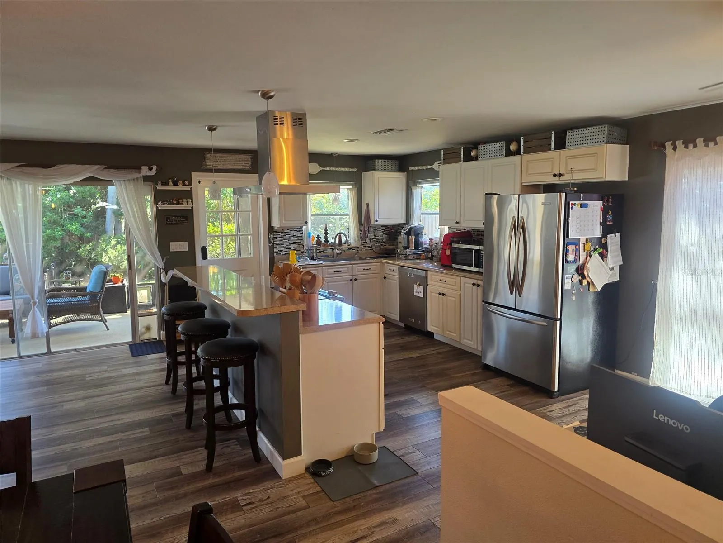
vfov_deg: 58.9
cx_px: 362
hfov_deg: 73.9
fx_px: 480
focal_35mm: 23
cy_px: 272
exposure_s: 1/120
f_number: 1.7
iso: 160
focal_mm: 6.3
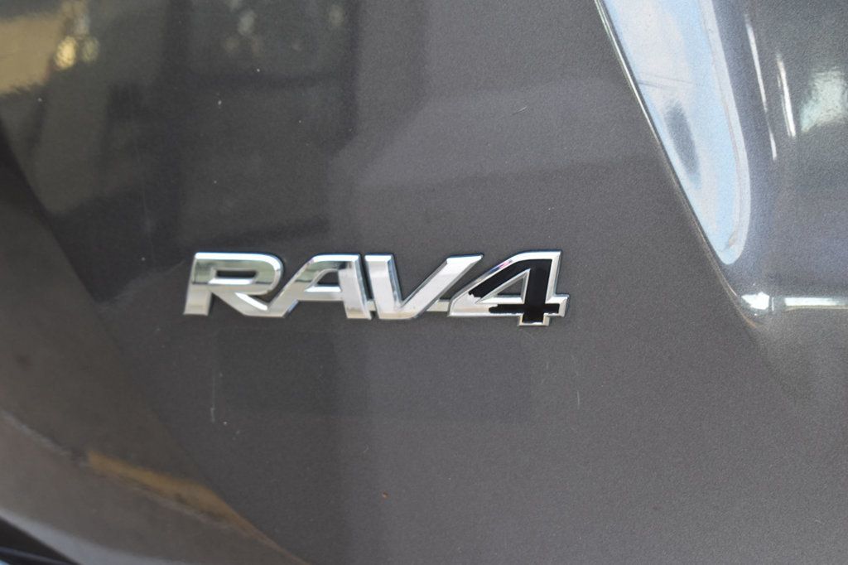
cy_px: 282
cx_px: 424
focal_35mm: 72
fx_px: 1695
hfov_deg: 28.1
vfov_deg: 18.9
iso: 400
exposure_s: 1/30
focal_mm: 48
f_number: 7.1
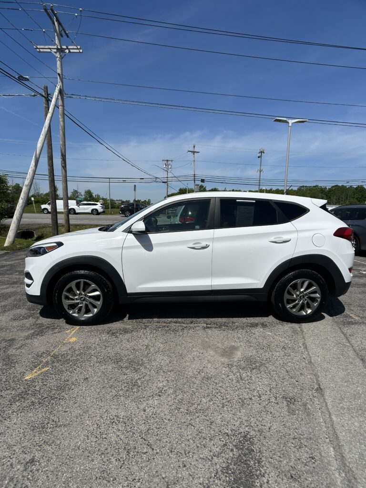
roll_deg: +0.0
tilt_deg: -4.6
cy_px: 244
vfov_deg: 67.3
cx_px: 183
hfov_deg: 53.1
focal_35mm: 26
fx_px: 367
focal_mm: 5.7
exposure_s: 1/8000
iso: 50
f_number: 1.5
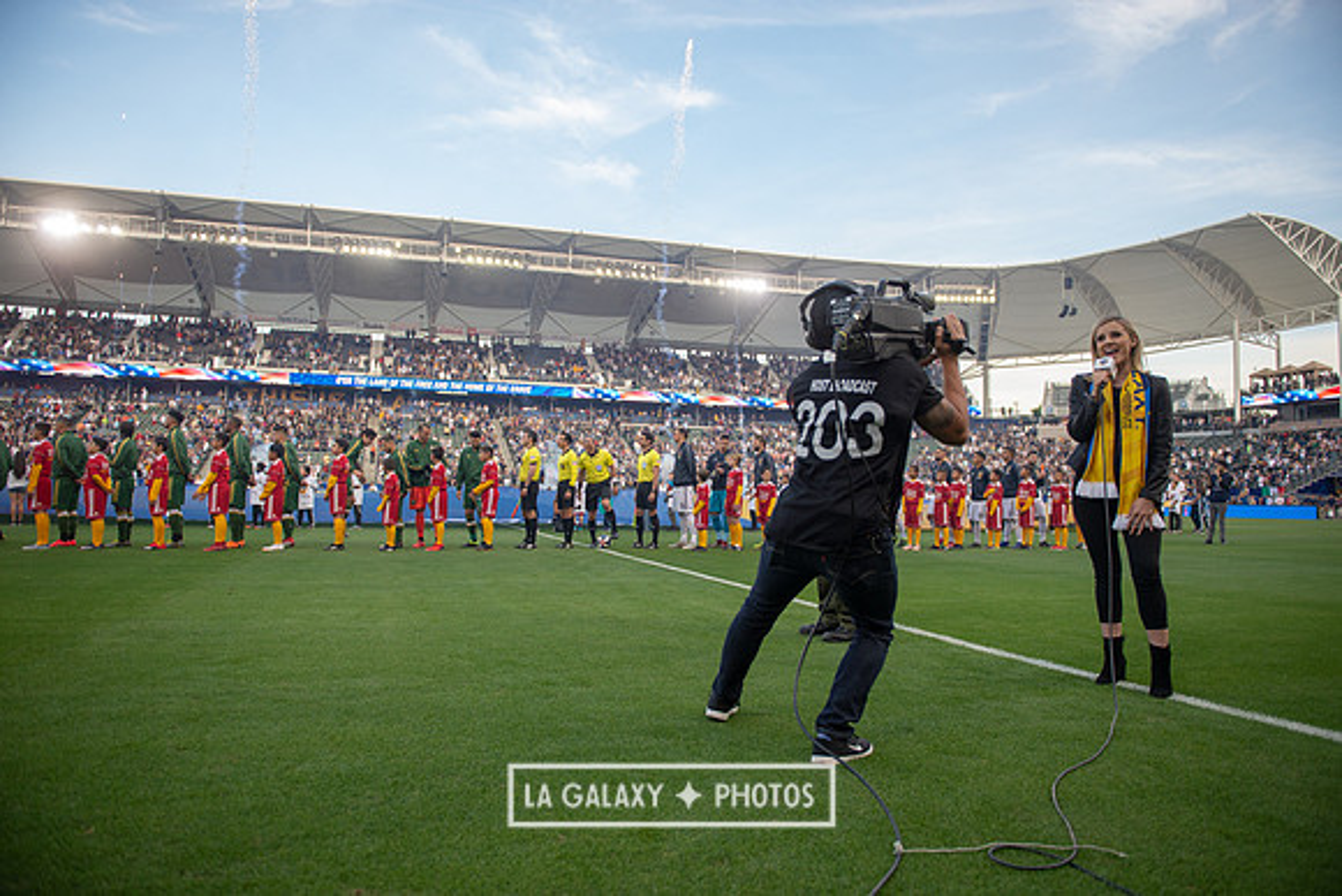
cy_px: 448
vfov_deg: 53.2
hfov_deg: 73.7
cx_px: 671
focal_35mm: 24
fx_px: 895
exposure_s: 1/1000
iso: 400
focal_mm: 24
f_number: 2.8
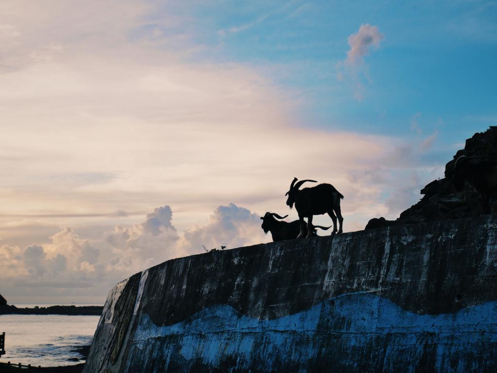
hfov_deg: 30.3
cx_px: 248
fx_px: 919
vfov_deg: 22.9
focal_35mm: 64
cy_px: 186
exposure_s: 1/250
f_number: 7.1
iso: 200
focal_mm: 32
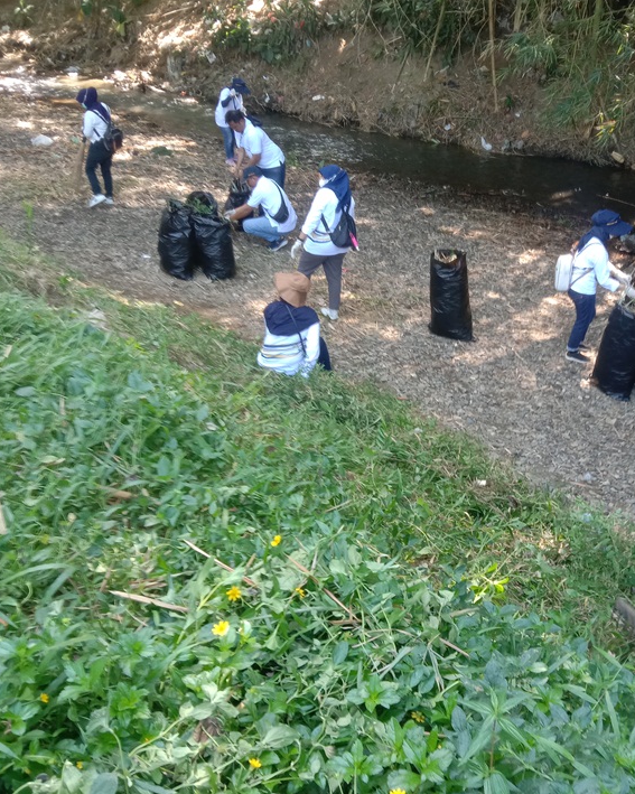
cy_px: 396
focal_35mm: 34
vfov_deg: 52.9
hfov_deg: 42.7
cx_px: 427
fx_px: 799
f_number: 2.2
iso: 163
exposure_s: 1/33.3
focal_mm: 3.65
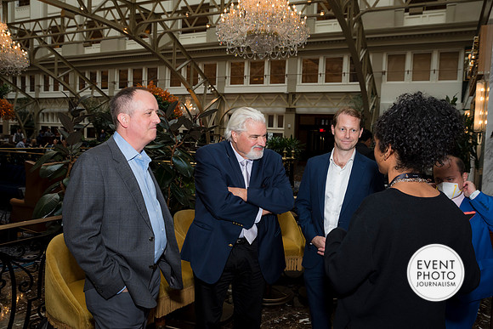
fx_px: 425
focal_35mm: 31
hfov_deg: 60.3
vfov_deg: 42.3
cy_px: 164
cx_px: 246
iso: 800
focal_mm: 31
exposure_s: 1/125
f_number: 5
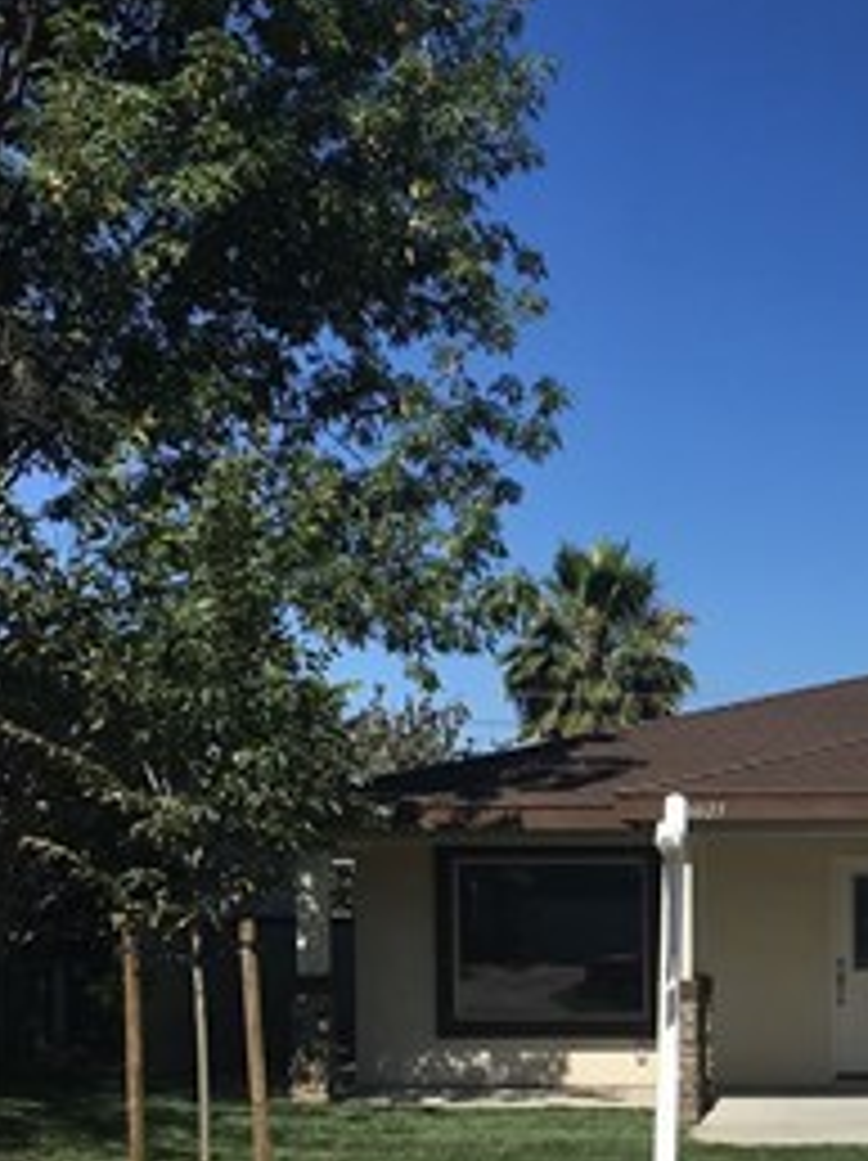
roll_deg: +2.2
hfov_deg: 26.1
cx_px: 783
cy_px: 954
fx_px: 1808
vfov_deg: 34.3
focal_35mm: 54
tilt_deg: +0.1
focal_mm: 4.15
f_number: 2.2
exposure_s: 1/2262
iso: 25
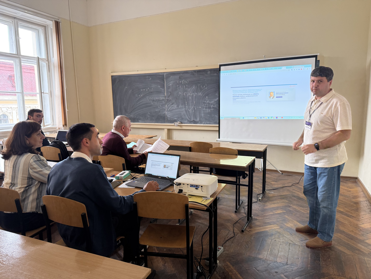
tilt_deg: -7.5
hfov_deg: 71.6
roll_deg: +0.3
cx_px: 186
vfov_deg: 56.8
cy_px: 140
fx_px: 257
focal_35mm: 24
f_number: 1.78
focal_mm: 6.76
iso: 125
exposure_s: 1/60
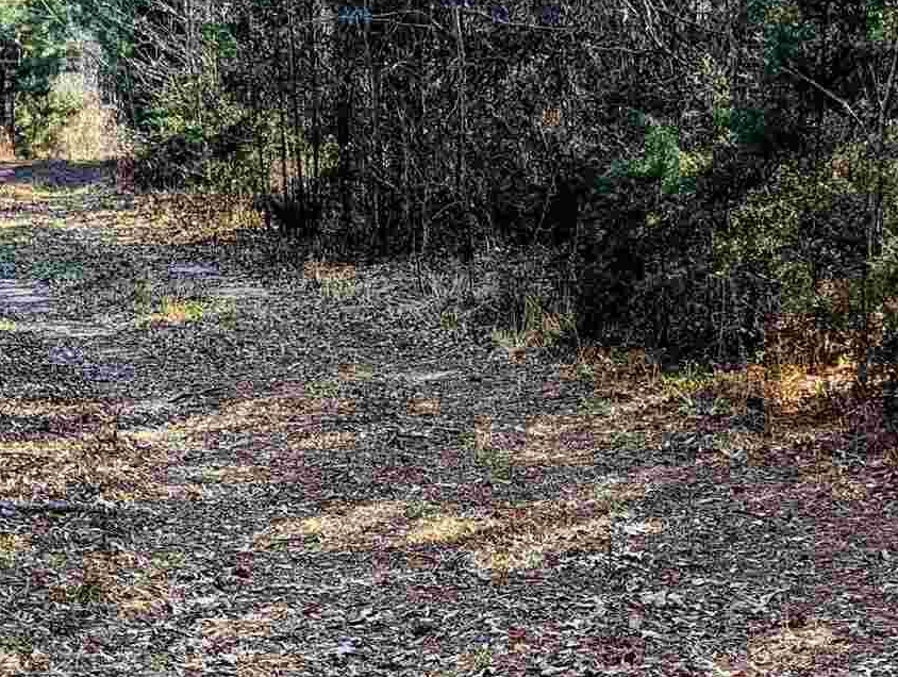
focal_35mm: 87
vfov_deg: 17.0
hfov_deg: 22.4
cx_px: 383
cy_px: 449
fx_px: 2261
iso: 44
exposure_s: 1/357
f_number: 1.85
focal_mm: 6.81
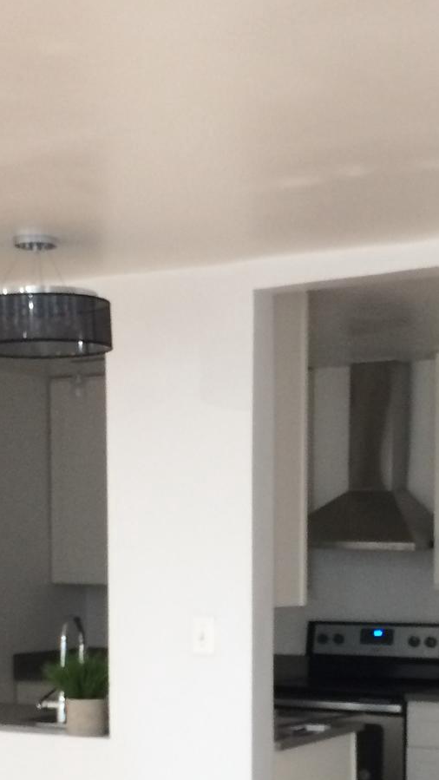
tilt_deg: -7.7
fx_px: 1489
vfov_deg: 28.6
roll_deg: -0.3
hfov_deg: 16.8
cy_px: 650
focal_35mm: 72
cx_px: 249
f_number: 2.2
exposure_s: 1/30
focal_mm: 4.15
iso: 160
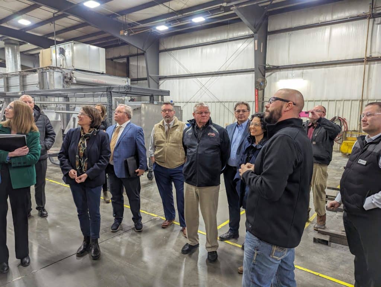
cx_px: 190
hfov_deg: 71.5
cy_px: 144
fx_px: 265
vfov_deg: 56.9
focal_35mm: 24
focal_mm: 6.81
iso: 352
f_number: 1.85
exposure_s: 1/120
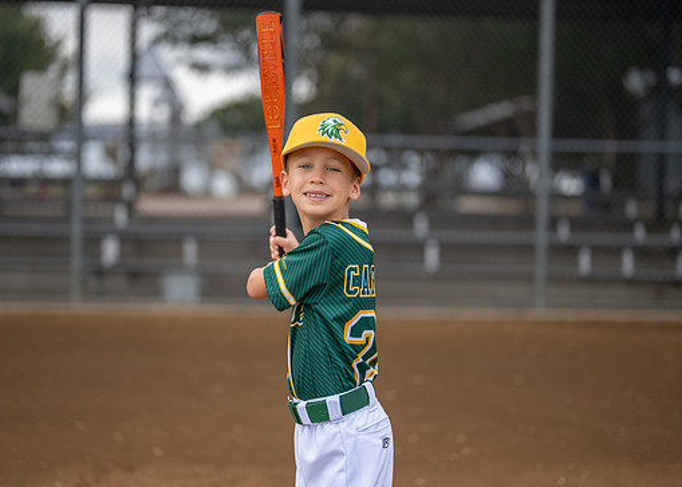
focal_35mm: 61
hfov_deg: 32.2
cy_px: 229
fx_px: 1181
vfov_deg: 23.3
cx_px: 313
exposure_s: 1/3200
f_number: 1.2
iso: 200
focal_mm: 50
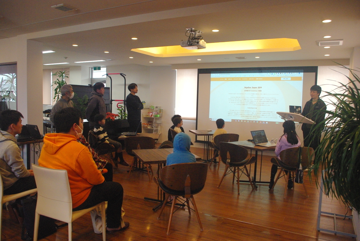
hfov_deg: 67.3
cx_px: 180
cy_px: 120
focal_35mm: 27
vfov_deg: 48.0
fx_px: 270
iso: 1600
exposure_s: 1/60
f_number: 9
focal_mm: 18
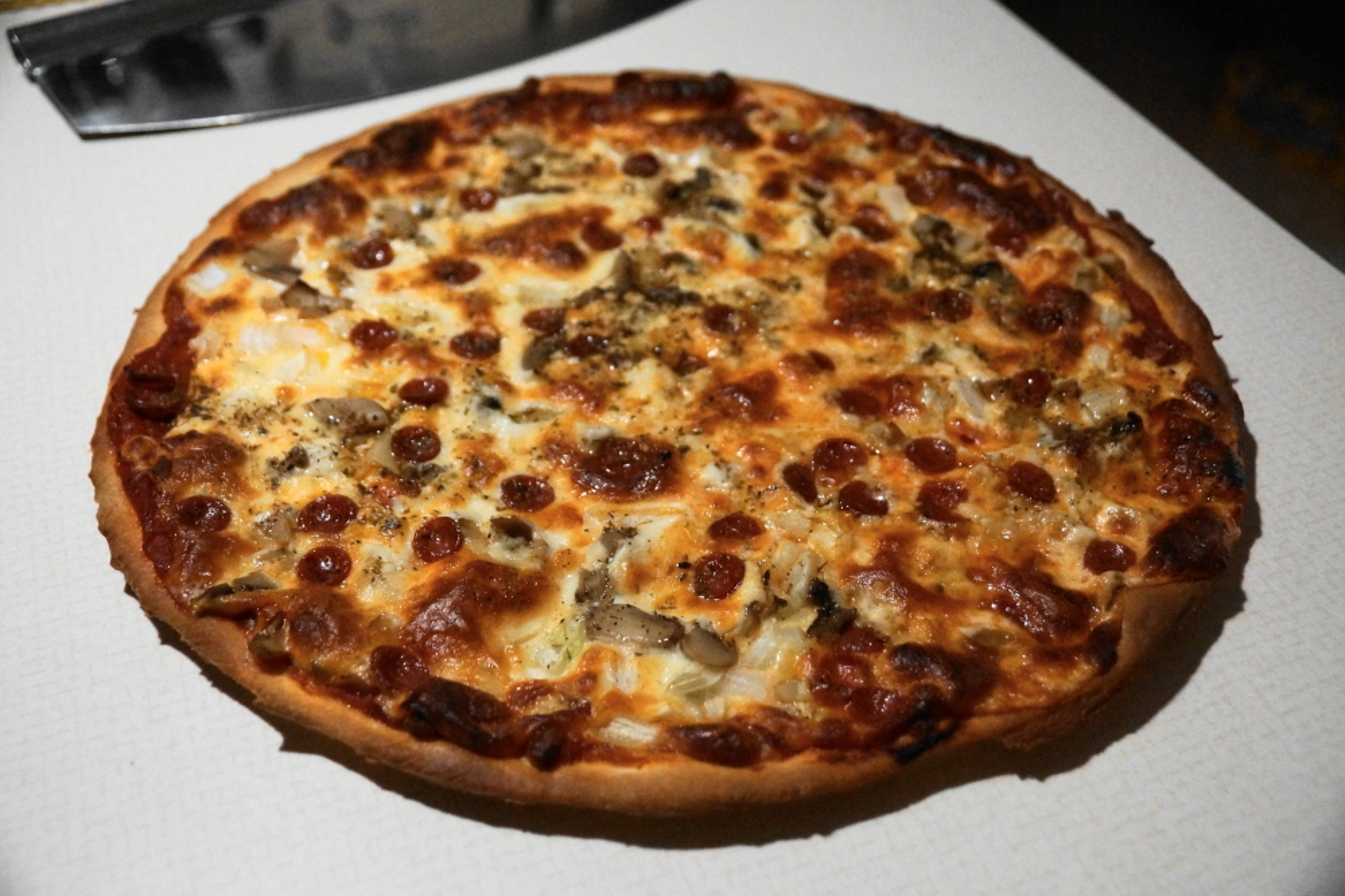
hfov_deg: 53.1
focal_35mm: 36
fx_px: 1345
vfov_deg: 36.9
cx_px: 672
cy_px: 448
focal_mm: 24
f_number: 4
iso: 1600
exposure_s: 1/60
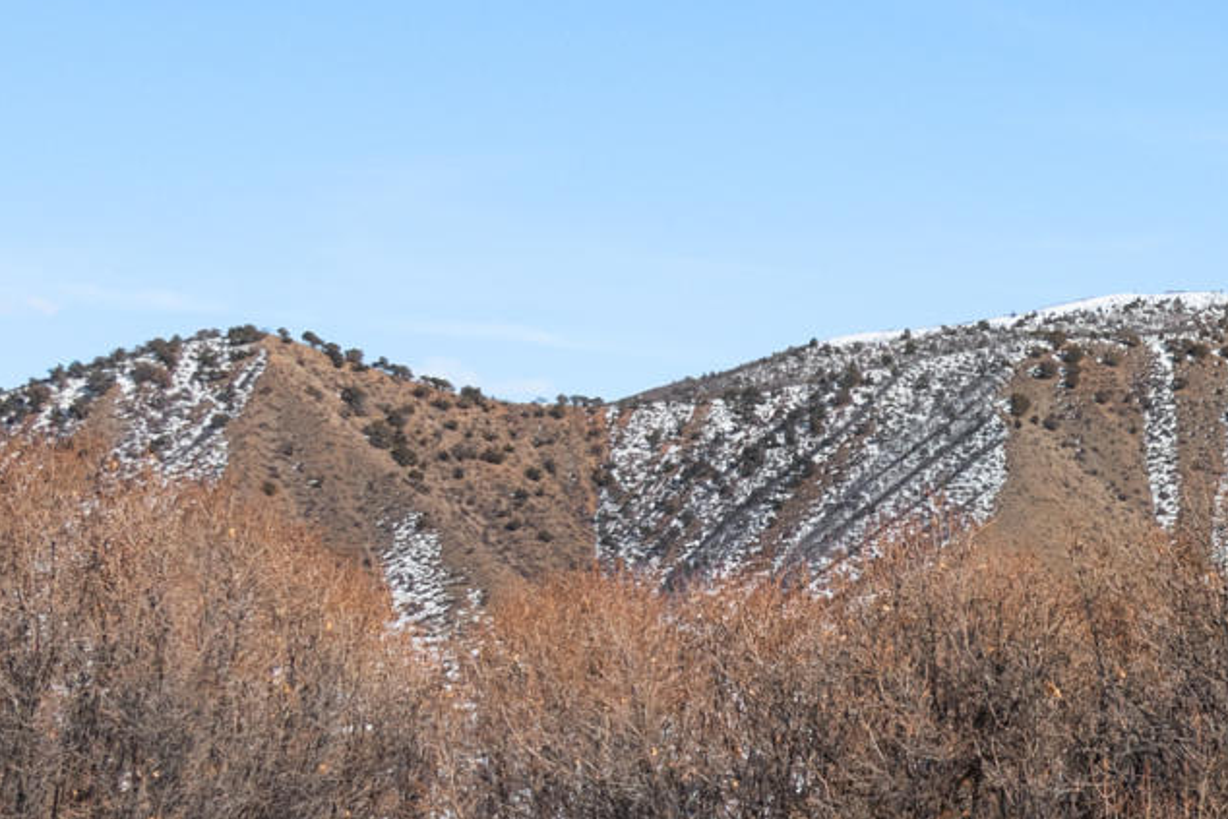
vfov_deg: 11.0
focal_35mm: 123
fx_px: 4196
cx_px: 2576
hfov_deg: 13.7
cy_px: 885
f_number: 7.1
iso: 320
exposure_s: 1/500
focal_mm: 26
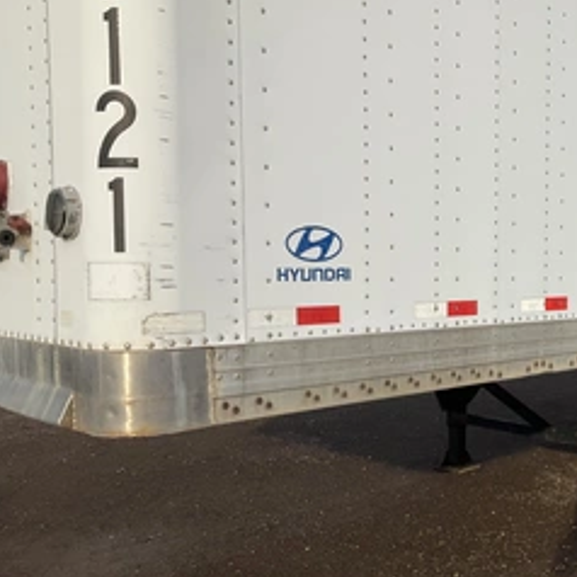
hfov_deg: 37.5
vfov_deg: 39.1
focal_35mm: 43
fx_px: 811
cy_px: 335
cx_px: 478
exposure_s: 1/1577
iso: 25
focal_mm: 3
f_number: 1.8
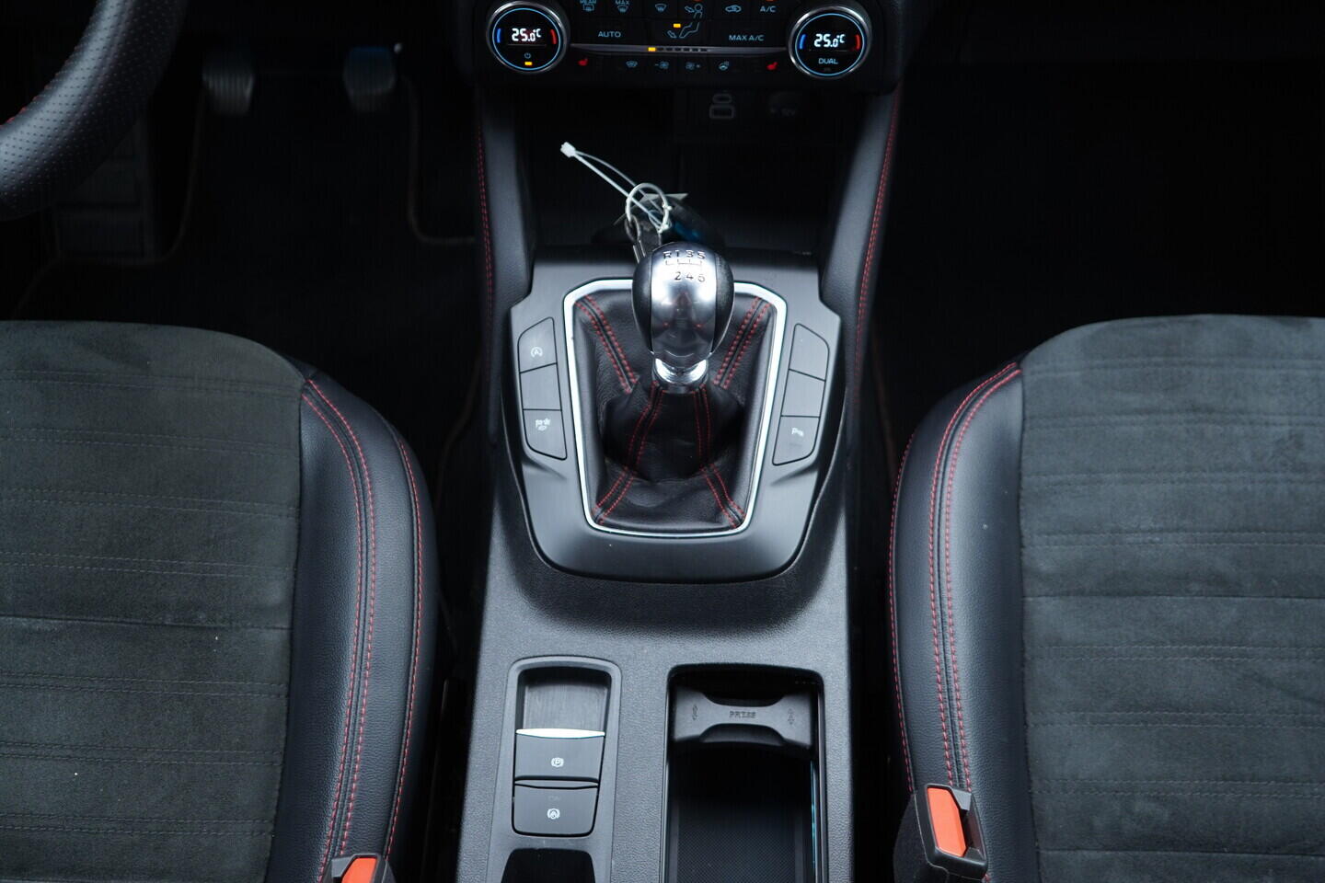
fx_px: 1325
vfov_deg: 36.9
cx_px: 662
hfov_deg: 53.1
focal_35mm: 36
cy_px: 442
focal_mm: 24
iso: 400
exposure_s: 1/40
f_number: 2.8
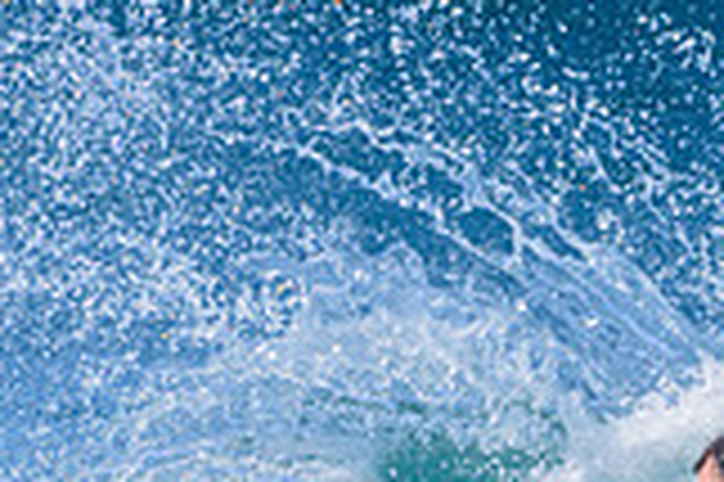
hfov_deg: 0.8
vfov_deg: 0.5
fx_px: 54244
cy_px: 746
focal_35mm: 2700
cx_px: 580
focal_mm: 500
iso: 320
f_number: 5.6
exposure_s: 1/2000
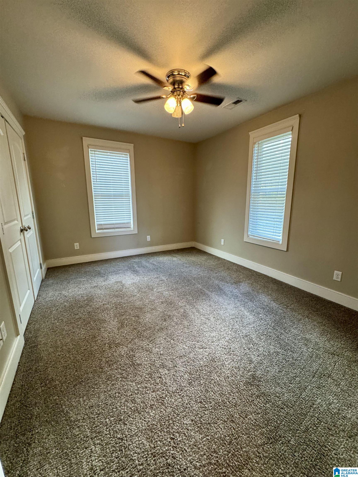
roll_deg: -0.2
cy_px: 238
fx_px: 193
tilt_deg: -12.5
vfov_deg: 102.1
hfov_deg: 85.7
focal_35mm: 14
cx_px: 179
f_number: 2.2
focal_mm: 2.22
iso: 400
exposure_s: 1/60
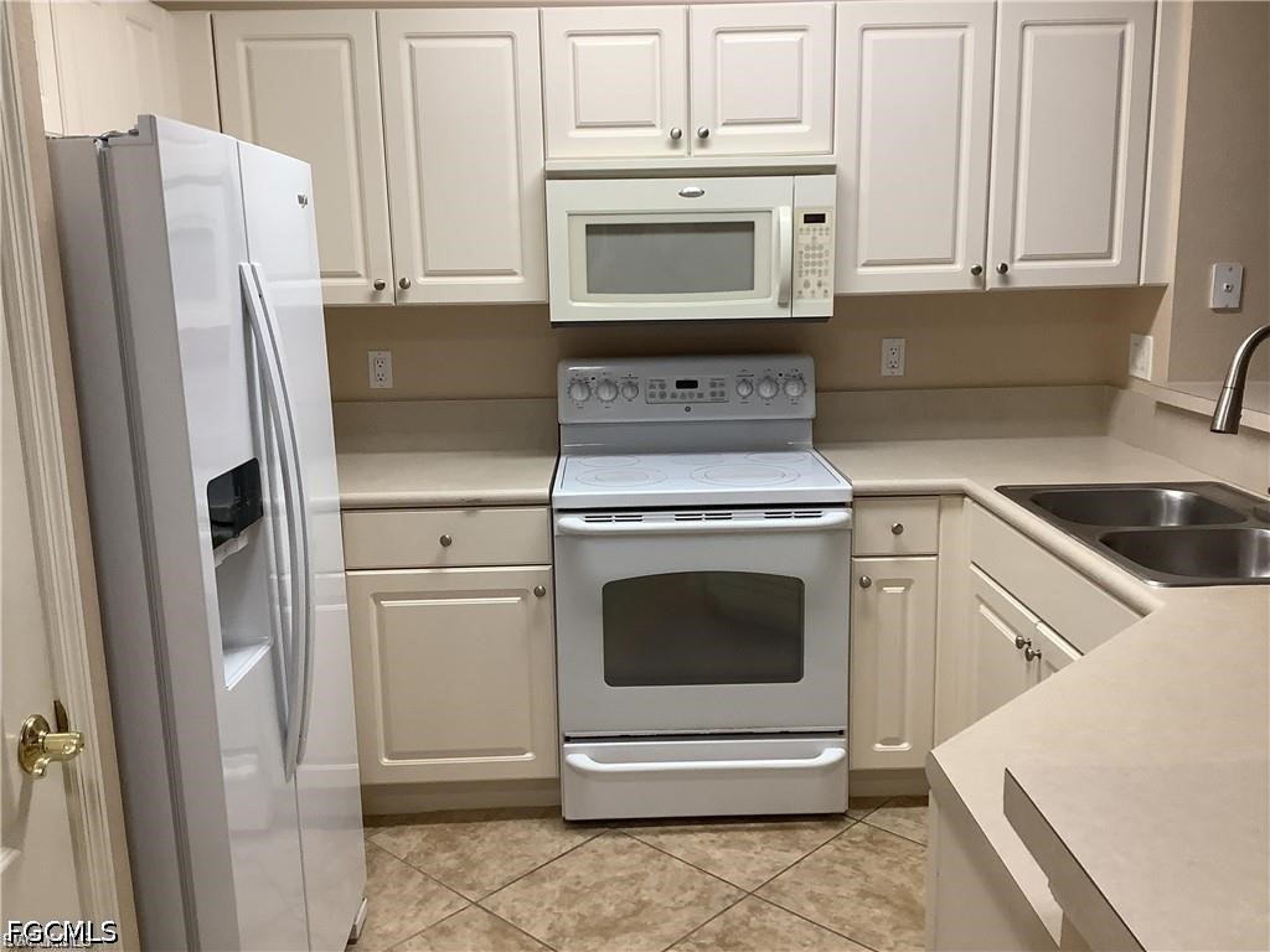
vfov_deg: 45.4
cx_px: 635
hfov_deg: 58.4
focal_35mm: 31
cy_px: 476
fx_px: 1137
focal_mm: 3.3
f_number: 2.4
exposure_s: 1/60
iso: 100
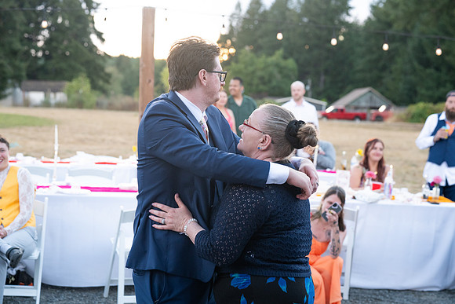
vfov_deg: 20.3
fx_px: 847
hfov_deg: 30.1
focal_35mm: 67
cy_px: 152
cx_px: 228
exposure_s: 1/500
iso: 2000
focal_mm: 67
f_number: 4
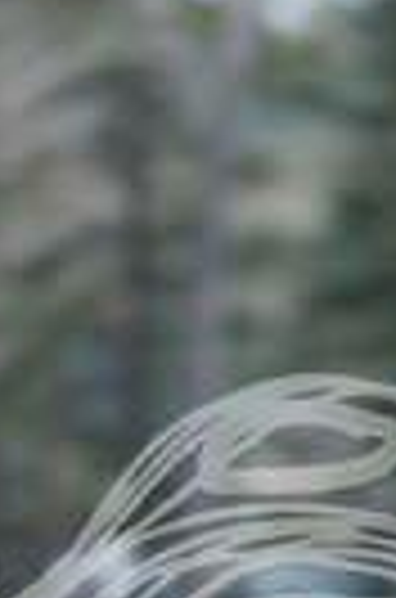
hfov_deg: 1.4
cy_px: 807
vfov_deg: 2.1
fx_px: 16237
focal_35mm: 979
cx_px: 968
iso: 160
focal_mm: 224
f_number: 5.6
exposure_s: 1/250
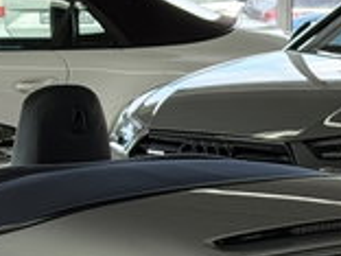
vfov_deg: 6.3
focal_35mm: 237
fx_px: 2335
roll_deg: -0.4
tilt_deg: -5.7
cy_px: 182
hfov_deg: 8.3
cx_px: -50
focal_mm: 6.76
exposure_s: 1/153
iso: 64
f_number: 1.78
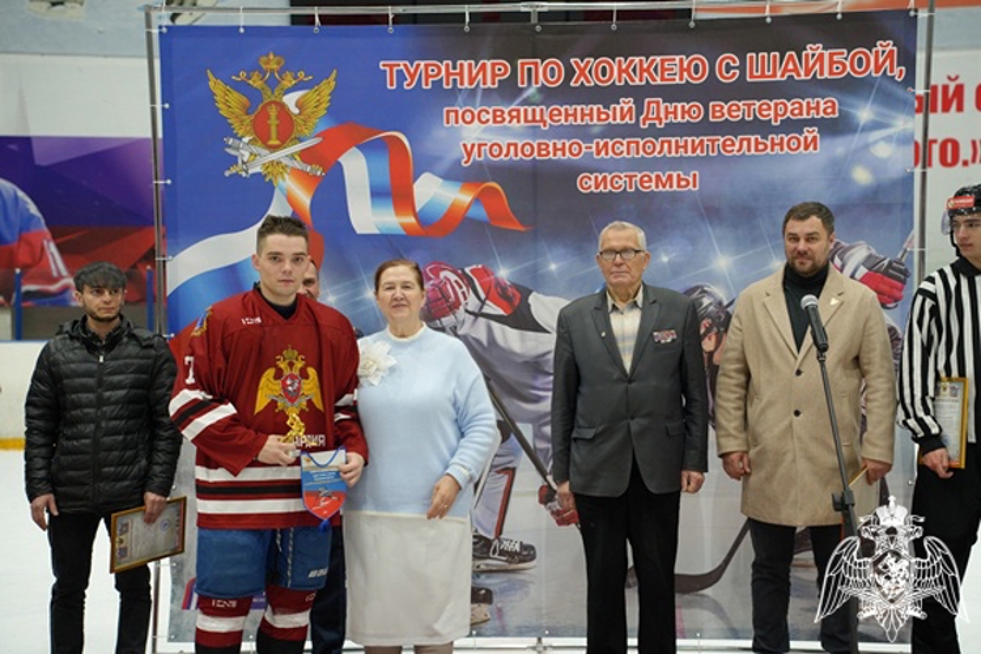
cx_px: 490
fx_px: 1798
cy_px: 327
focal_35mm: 66
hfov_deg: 30.5
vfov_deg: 20.6
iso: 1000
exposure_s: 1/160
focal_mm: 66
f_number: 4
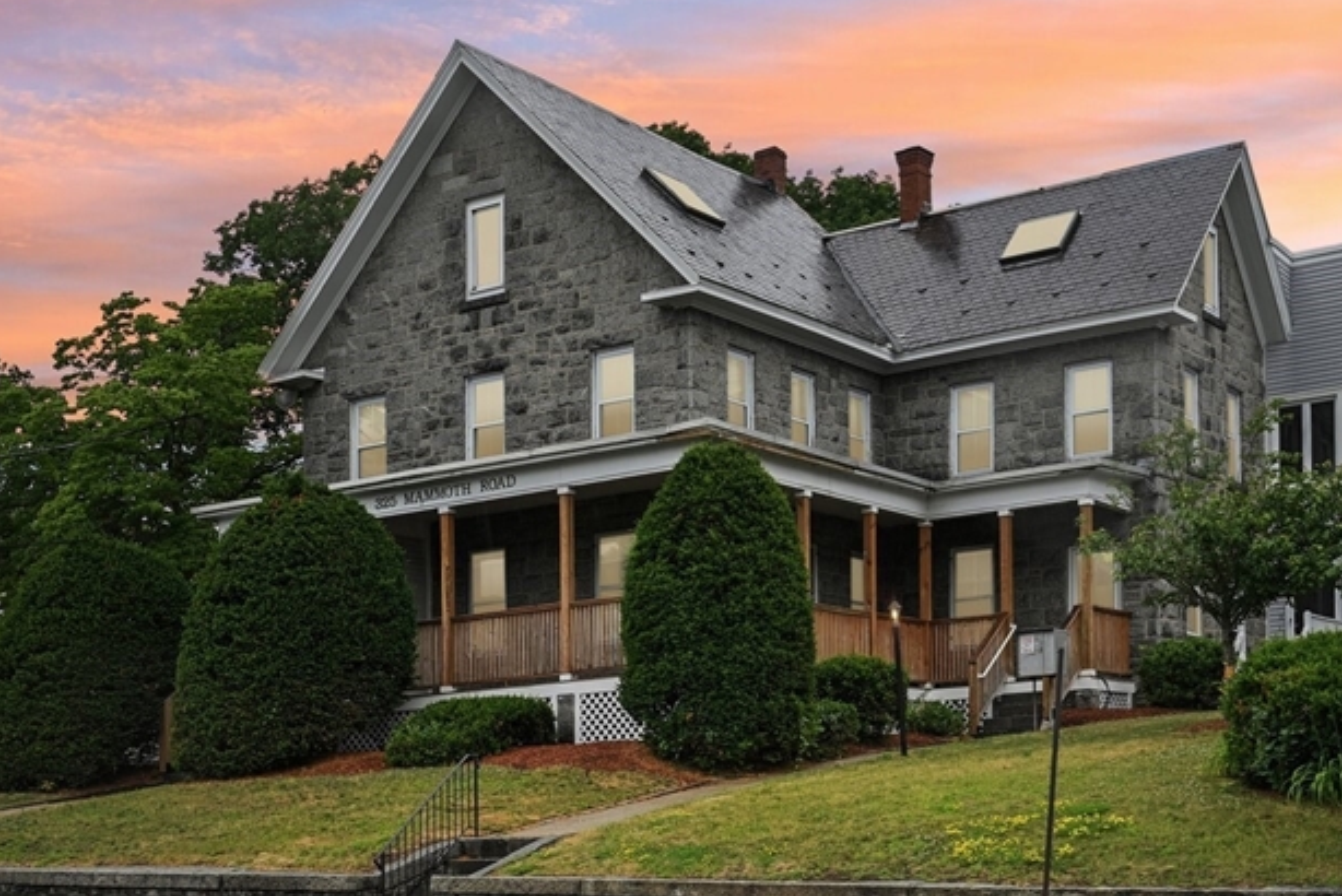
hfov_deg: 39.6
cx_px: 695
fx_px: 1865
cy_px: 366
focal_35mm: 50
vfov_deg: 27.0
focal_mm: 30
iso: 400
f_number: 8
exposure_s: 1/320
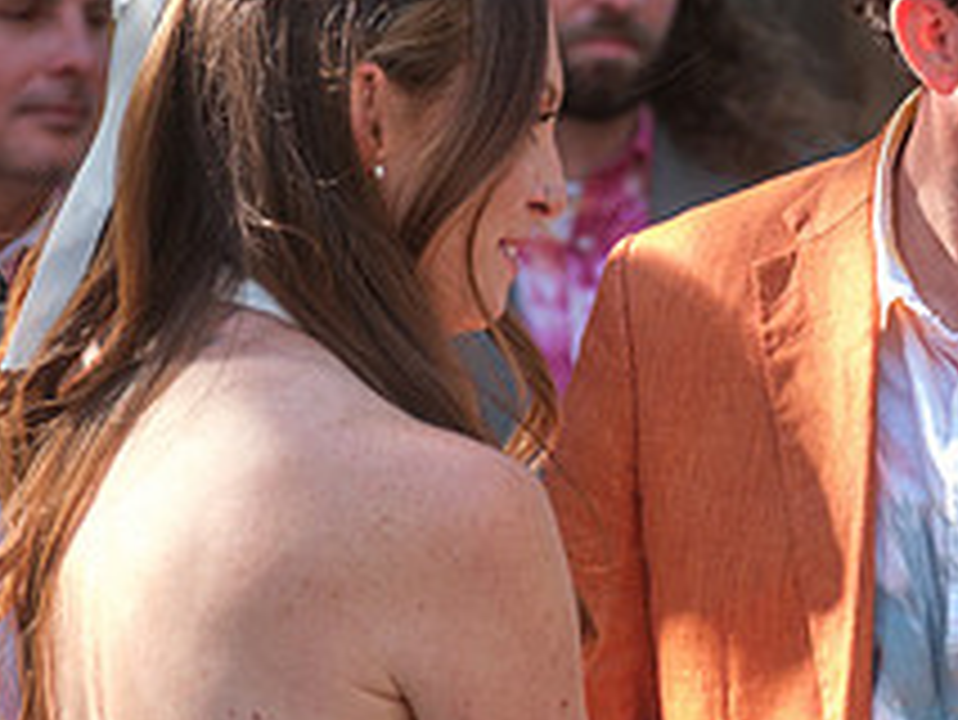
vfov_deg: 3.9
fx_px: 10661
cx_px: 1043
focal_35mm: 385
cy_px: 569
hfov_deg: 5.1
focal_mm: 98.2
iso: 400
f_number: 3.2
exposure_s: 1/220
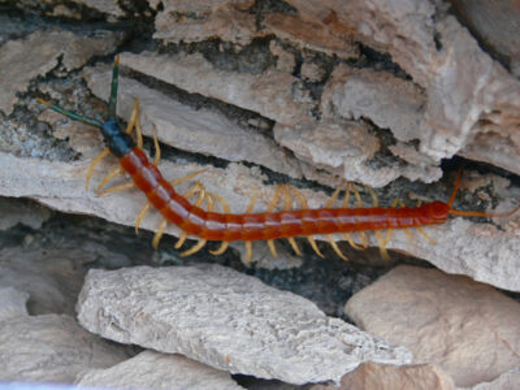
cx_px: 260
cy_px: 195
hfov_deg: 14.1
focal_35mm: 140
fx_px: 2103
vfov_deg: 10.6
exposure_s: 1/80
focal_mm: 29.7
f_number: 4
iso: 80
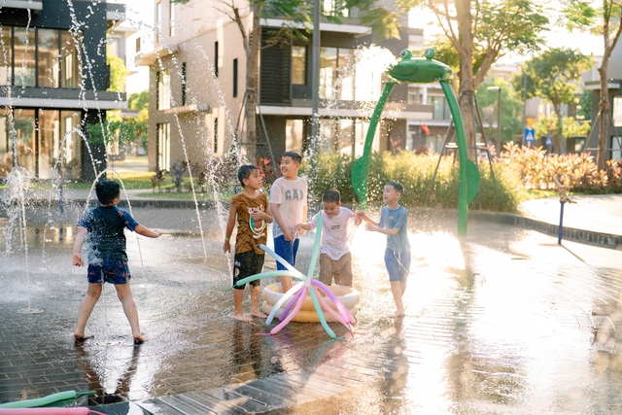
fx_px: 864
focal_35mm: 50
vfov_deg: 27.0
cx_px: 311
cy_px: 208
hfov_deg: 39.6
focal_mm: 50
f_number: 2
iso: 250
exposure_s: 1/640
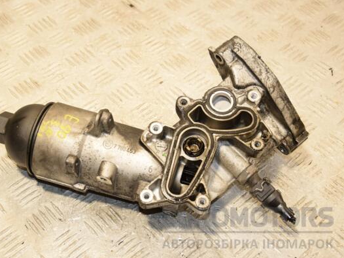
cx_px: 150
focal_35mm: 58
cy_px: 130
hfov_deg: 33.4
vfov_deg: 25.4
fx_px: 572
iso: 800
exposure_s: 1/200
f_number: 6.3
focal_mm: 35
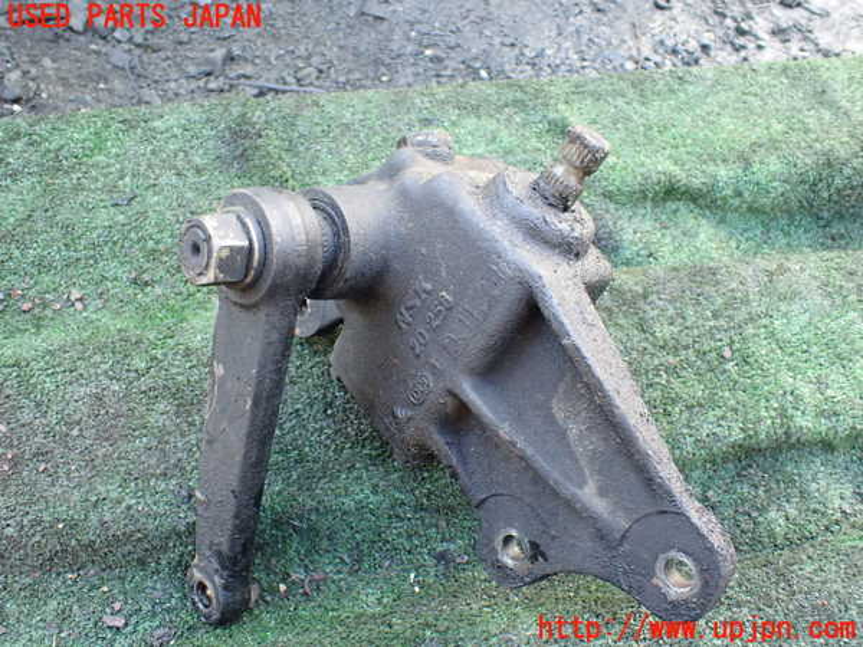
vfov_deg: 46.8
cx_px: 432
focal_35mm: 30
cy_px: 324
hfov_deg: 60.0
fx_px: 748
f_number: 2.3
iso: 640
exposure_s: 1/125
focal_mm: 5.4
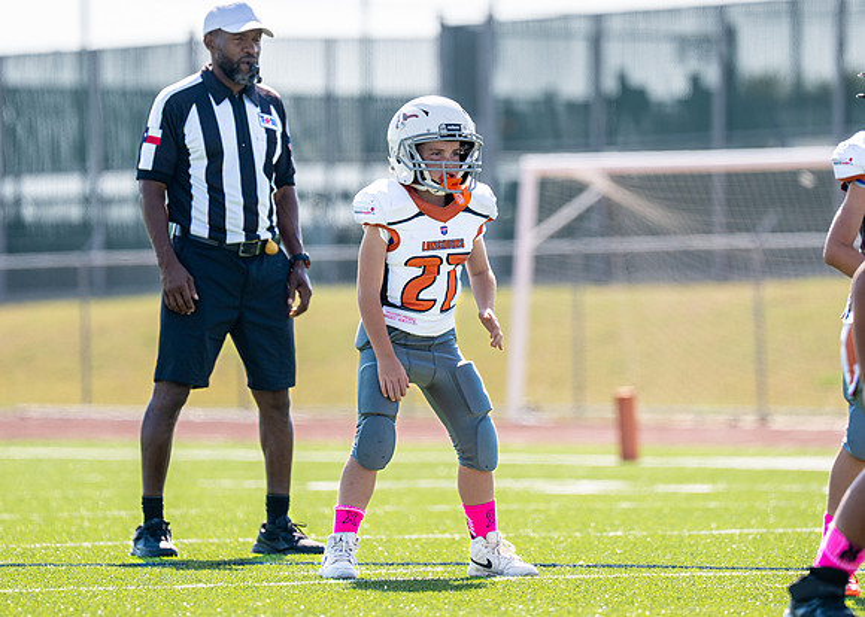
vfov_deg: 4.3
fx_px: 8205
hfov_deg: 6.0
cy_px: 236
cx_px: 475
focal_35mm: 334
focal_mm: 200
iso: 100
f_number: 2.8
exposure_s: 1/1250
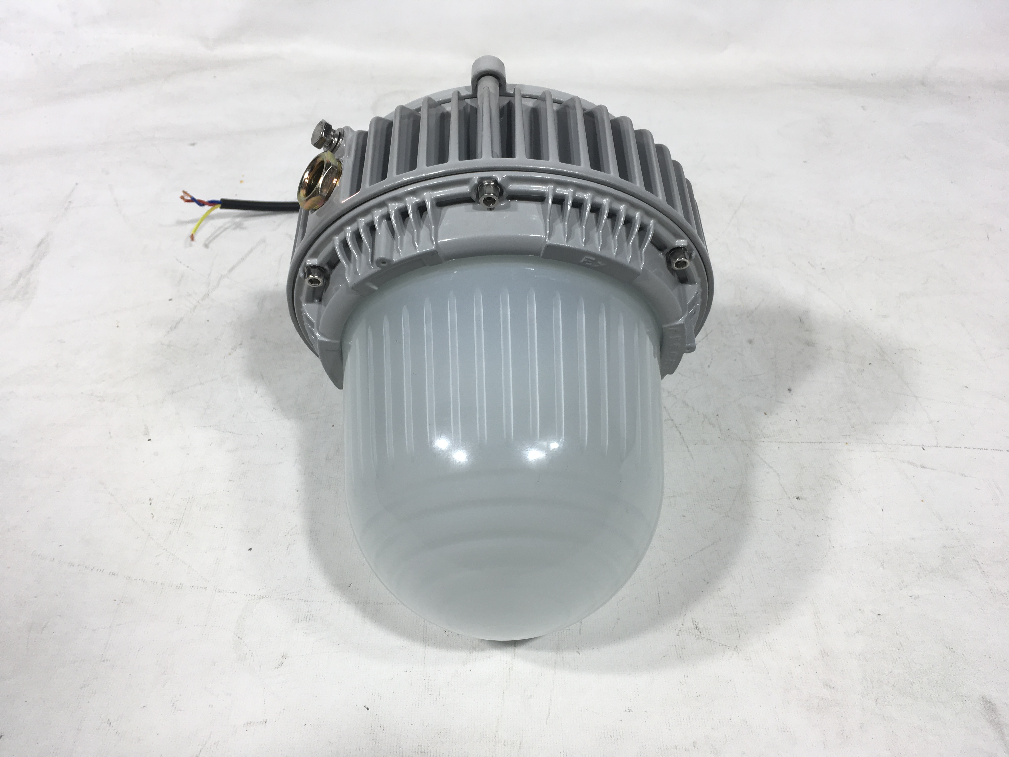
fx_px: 845
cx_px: 504
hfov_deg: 61.7
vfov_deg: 48.2
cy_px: 378
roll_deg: -3.0
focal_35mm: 29
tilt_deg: -39.2
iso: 25
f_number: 2.2
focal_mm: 4.15
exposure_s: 1/100
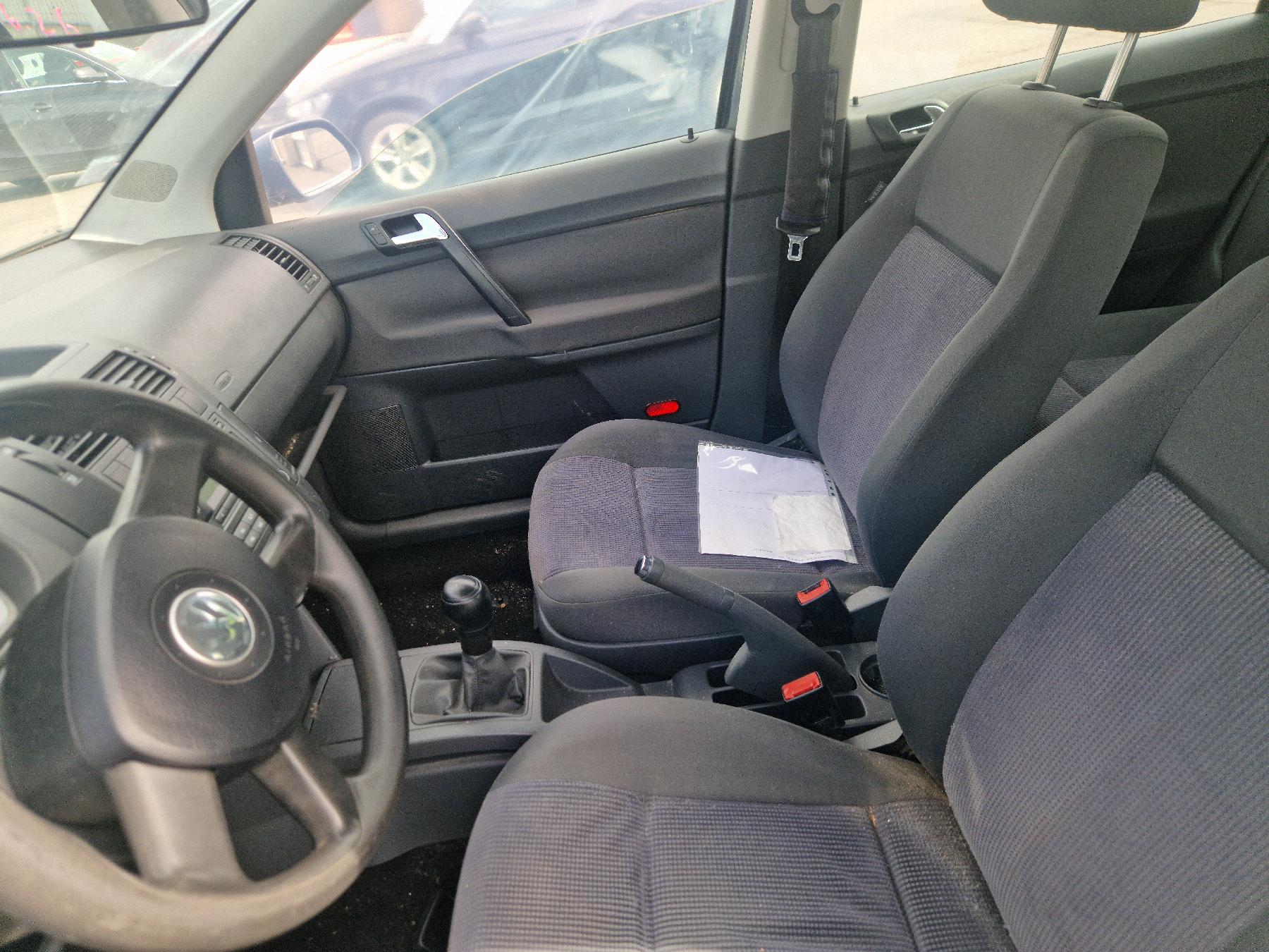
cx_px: 634
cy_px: 476
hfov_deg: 73.9
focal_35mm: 23
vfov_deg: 58.9
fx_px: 843
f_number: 1.8
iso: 50
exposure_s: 1/169
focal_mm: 5.4
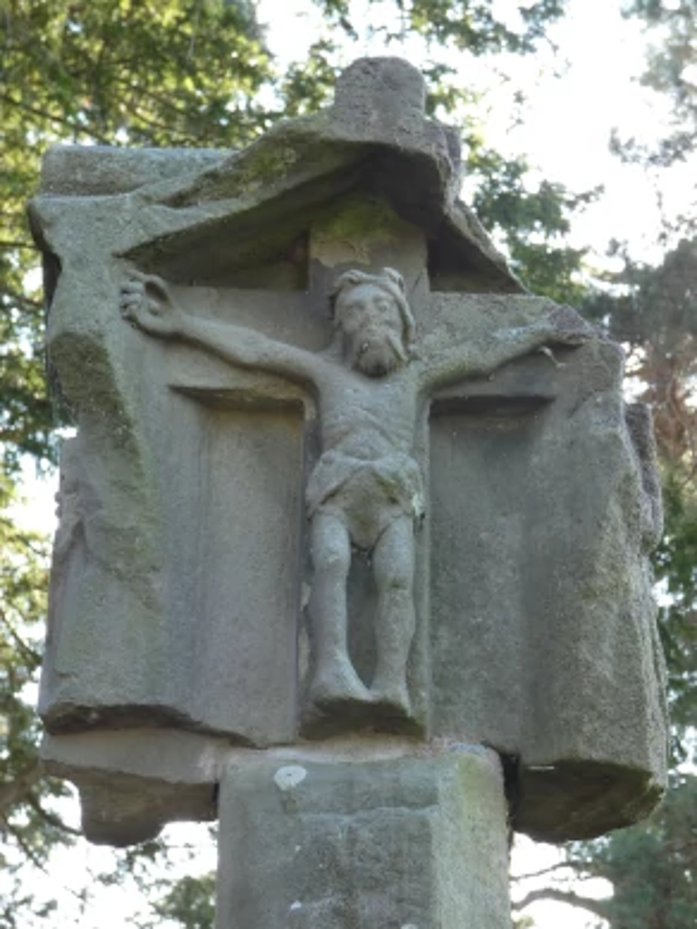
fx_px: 1690
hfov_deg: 23.3
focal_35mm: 63
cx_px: 348
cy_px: 464
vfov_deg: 30.7
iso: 160
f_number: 4.2
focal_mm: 11.3
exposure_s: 1/80
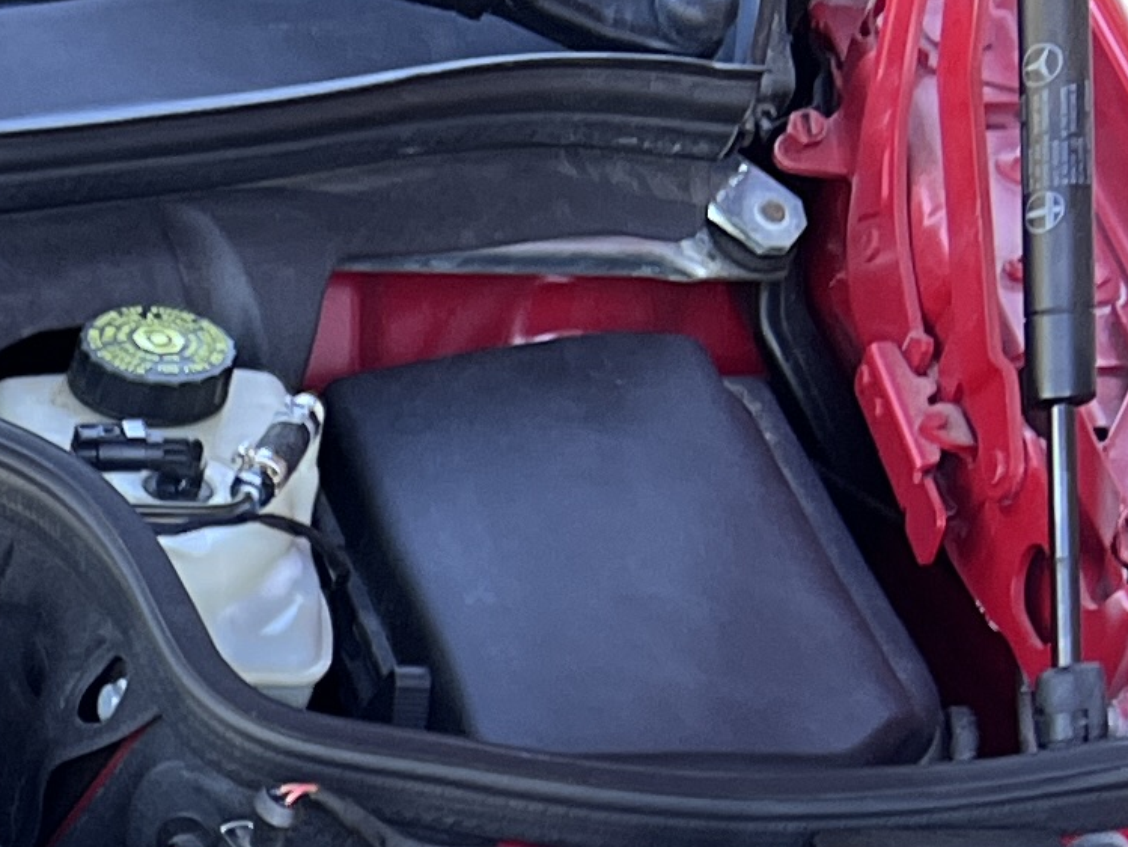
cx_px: -1270
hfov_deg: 12.2
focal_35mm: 140
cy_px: 1818
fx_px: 4563
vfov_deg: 9.7
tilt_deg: -46.3
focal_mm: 5.7
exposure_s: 1/121
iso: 125
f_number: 1.5
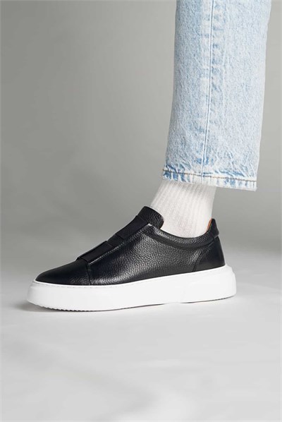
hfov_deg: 15.1
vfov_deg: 22.4
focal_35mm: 91
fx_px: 1067
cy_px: 211
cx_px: 141
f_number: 3.5
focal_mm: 91
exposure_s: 1/320
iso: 1250
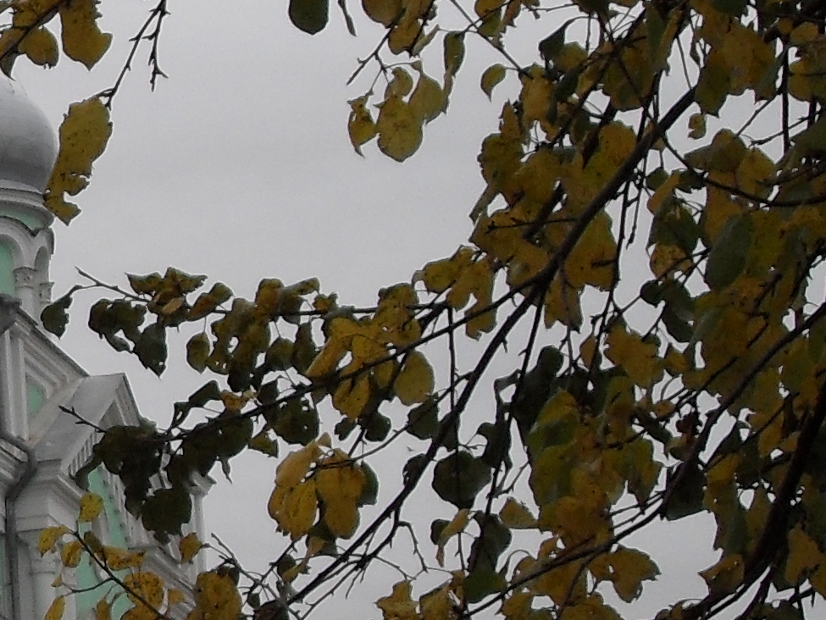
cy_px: 368
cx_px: -571
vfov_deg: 7.9
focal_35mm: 187
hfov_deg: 10.1
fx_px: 4464
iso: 100
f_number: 3.3
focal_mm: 8.8
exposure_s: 1/350
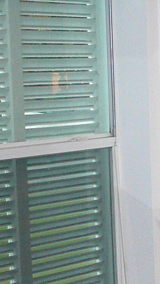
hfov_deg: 8.1
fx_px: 1003
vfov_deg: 16.1
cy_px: 210
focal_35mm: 133
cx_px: 429
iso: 250
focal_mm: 5.2
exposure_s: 1/30
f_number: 2.8
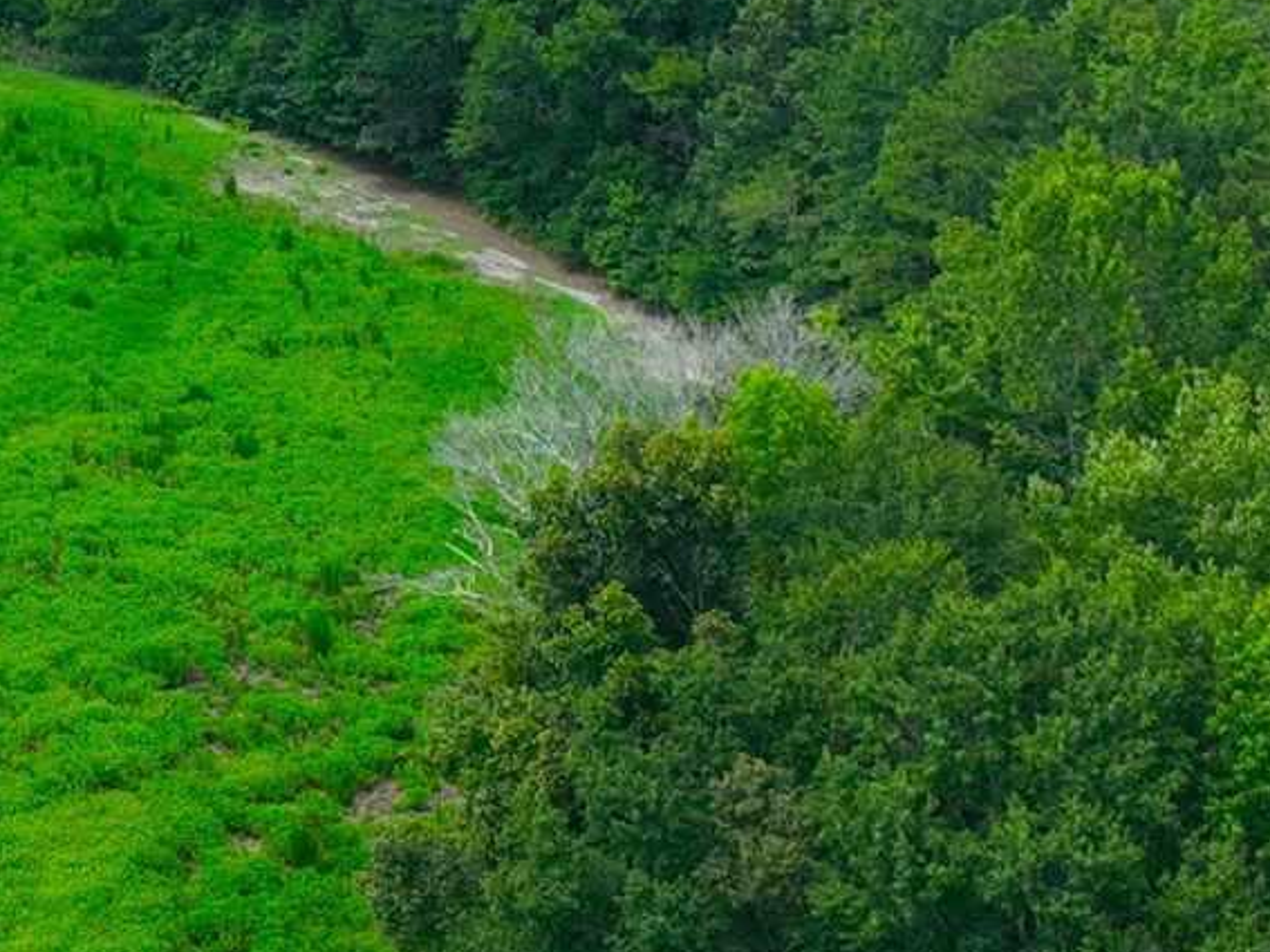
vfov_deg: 11.4
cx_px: -755
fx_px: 4768
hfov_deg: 14.0
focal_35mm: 130
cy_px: 176
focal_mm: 12.29
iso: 100
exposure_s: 1/160
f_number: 2.8
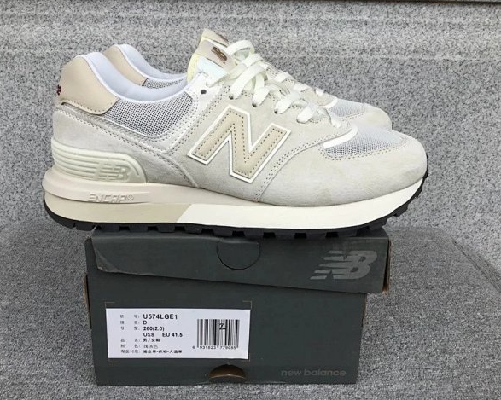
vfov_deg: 44.5
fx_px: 489
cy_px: 202
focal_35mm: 33
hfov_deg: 54.2
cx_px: 236
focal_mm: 3.3
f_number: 2.4
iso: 25
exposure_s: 1/405
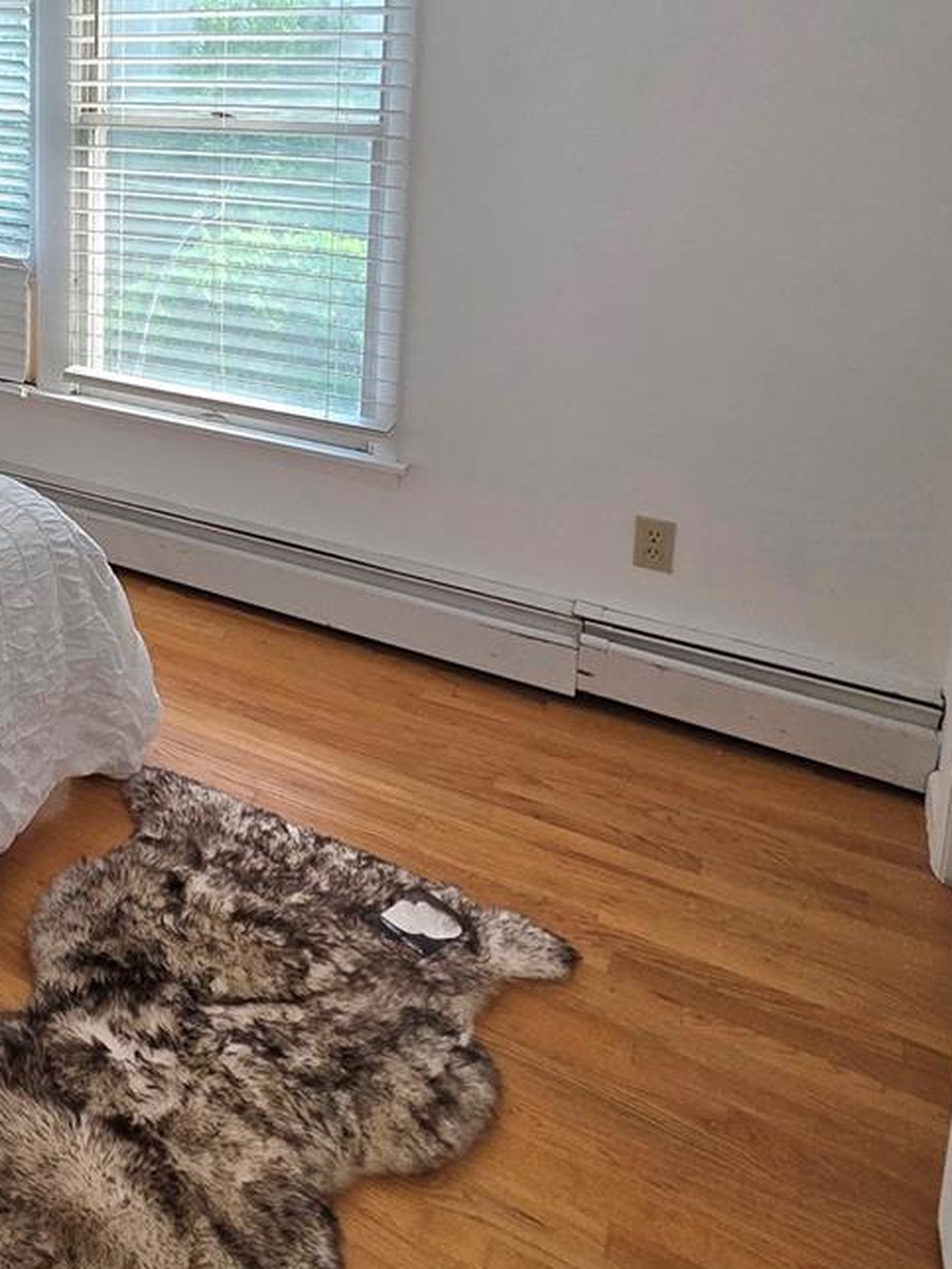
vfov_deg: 53.7
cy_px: 221
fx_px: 1137
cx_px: -140
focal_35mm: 31
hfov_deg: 36.8
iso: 100
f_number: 1.9
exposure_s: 1/120
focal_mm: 2.2
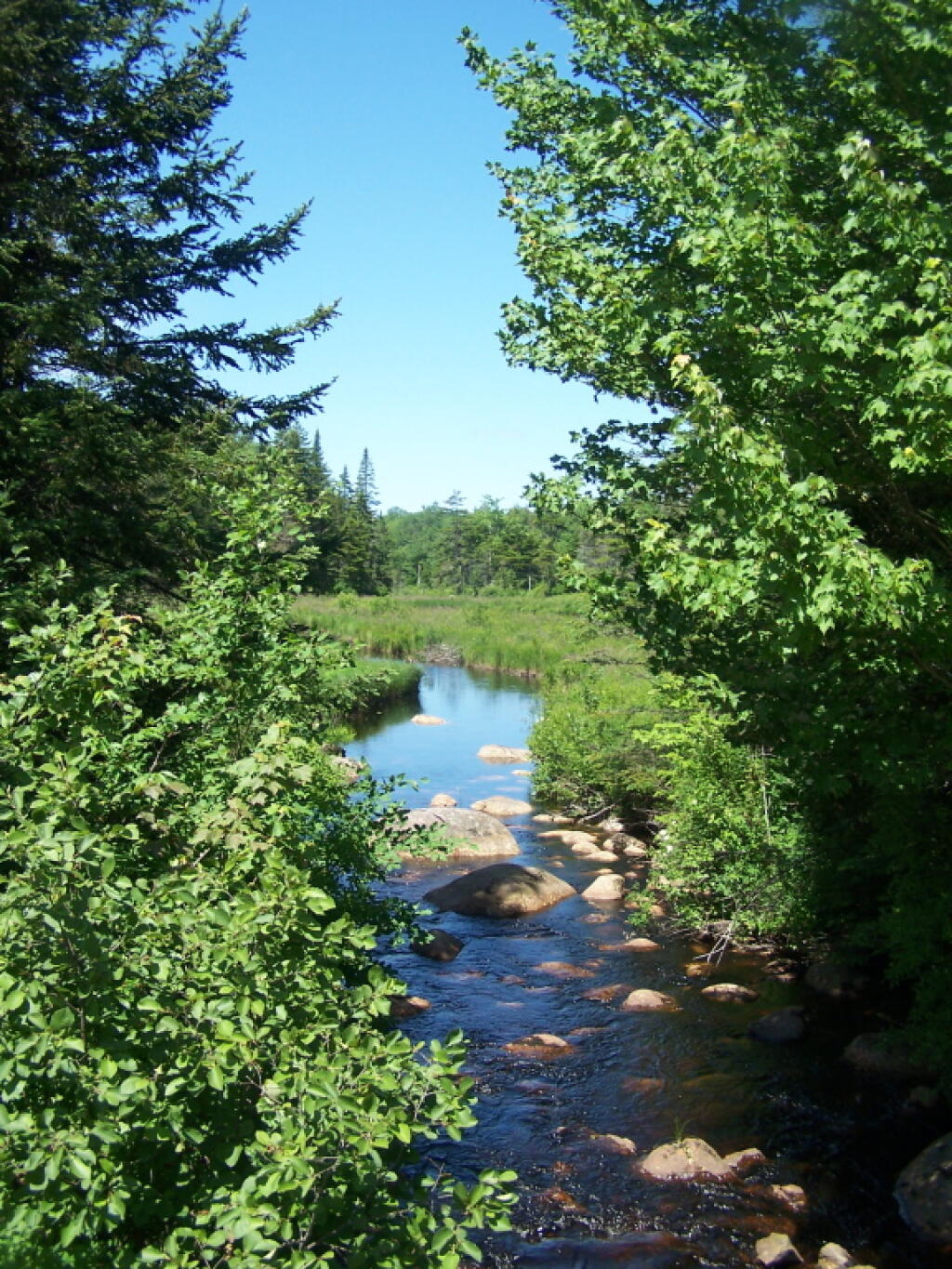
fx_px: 1393
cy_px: 634
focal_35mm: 38
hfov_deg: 37.7
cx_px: 476
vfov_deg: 49.0
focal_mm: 6.3
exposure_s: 1/640
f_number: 2.8
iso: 80
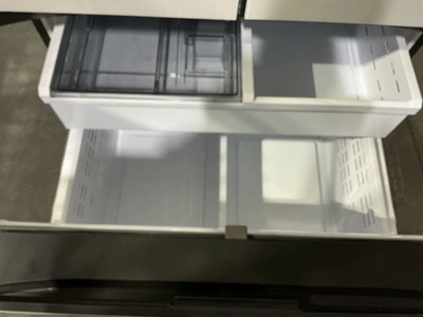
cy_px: 158
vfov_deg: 49.7
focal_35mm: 28
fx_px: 342
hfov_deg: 63.4
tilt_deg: -67.0
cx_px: 212
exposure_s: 1/30
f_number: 1.8
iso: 320
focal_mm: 3
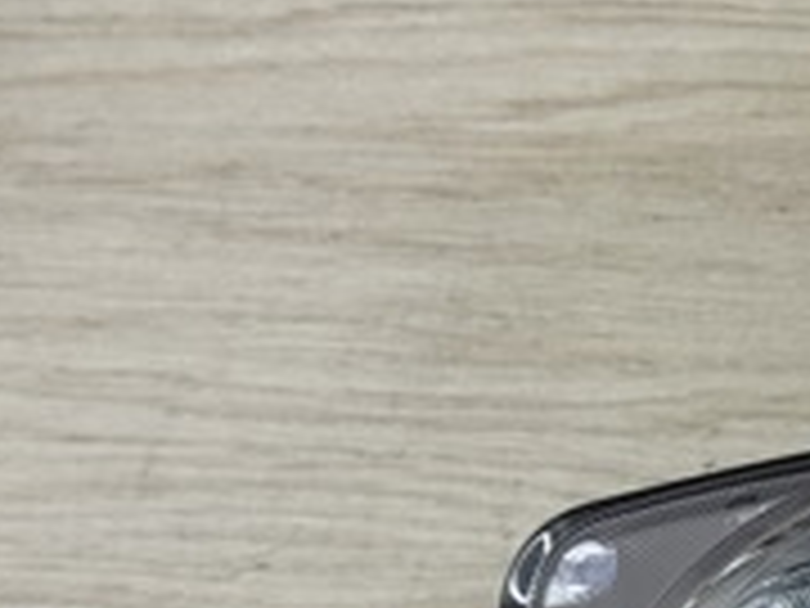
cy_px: 601
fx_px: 4001
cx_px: 1120
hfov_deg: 11.2
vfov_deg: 8.6
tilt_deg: -67.7
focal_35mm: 171
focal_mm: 6.76
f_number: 1.78
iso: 64
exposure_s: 1/237
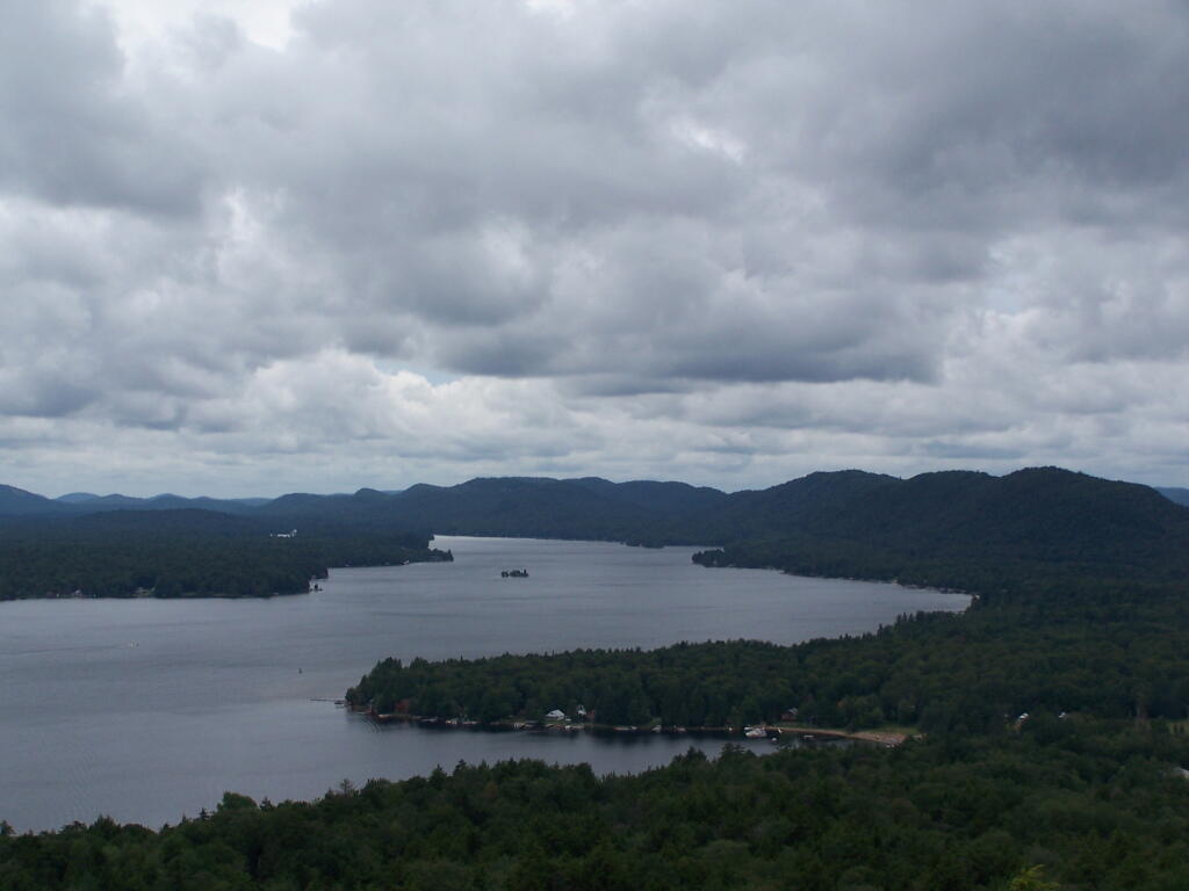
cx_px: 594
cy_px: 446
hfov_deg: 29.0
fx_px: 2301
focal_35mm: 67
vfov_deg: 21.9
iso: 80
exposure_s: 1/640
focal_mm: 11.1
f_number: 4.5
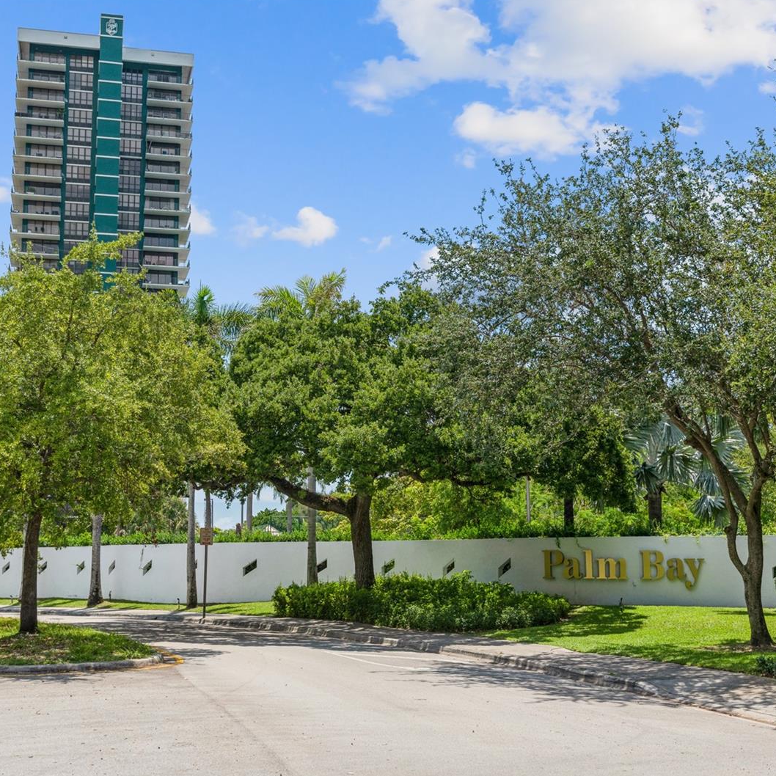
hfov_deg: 37.5
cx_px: 339
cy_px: 386
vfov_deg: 37.6
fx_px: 1141
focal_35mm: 45
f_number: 8
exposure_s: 1/800
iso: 250
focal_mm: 35
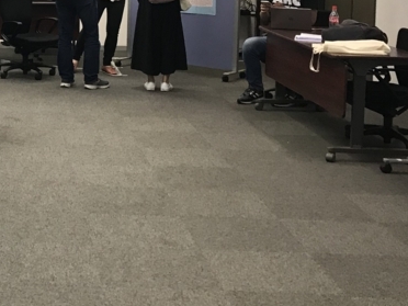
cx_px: -56
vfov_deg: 18.7
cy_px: 3
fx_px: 908
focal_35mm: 77
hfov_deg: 23.5
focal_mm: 3.99
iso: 32
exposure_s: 1/33
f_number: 1.8
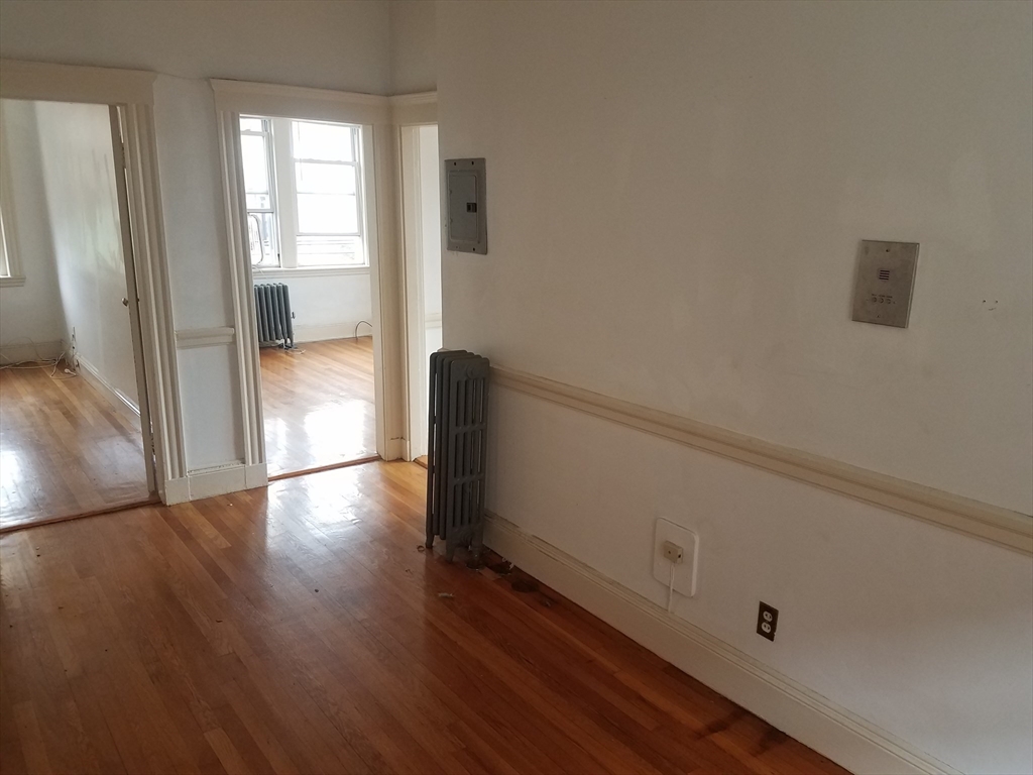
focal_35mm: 26
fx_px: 776
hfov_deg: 67.3
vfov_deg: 53.1
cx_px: 516
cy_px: 388
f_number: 1.7
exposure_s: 1/60
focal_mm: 4.2
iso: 100
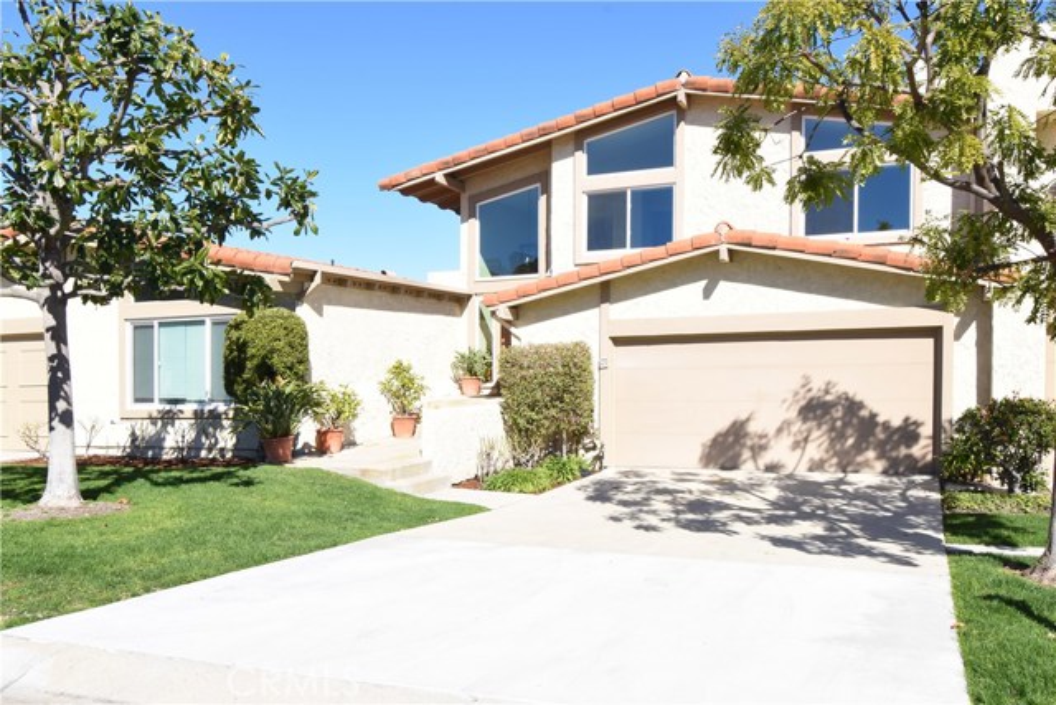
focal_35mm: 30
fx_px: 880
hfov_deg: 61.9
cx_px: 528
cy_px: 352
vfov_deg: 43.6
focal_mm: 20
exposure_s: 1/200
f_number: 14
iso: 320
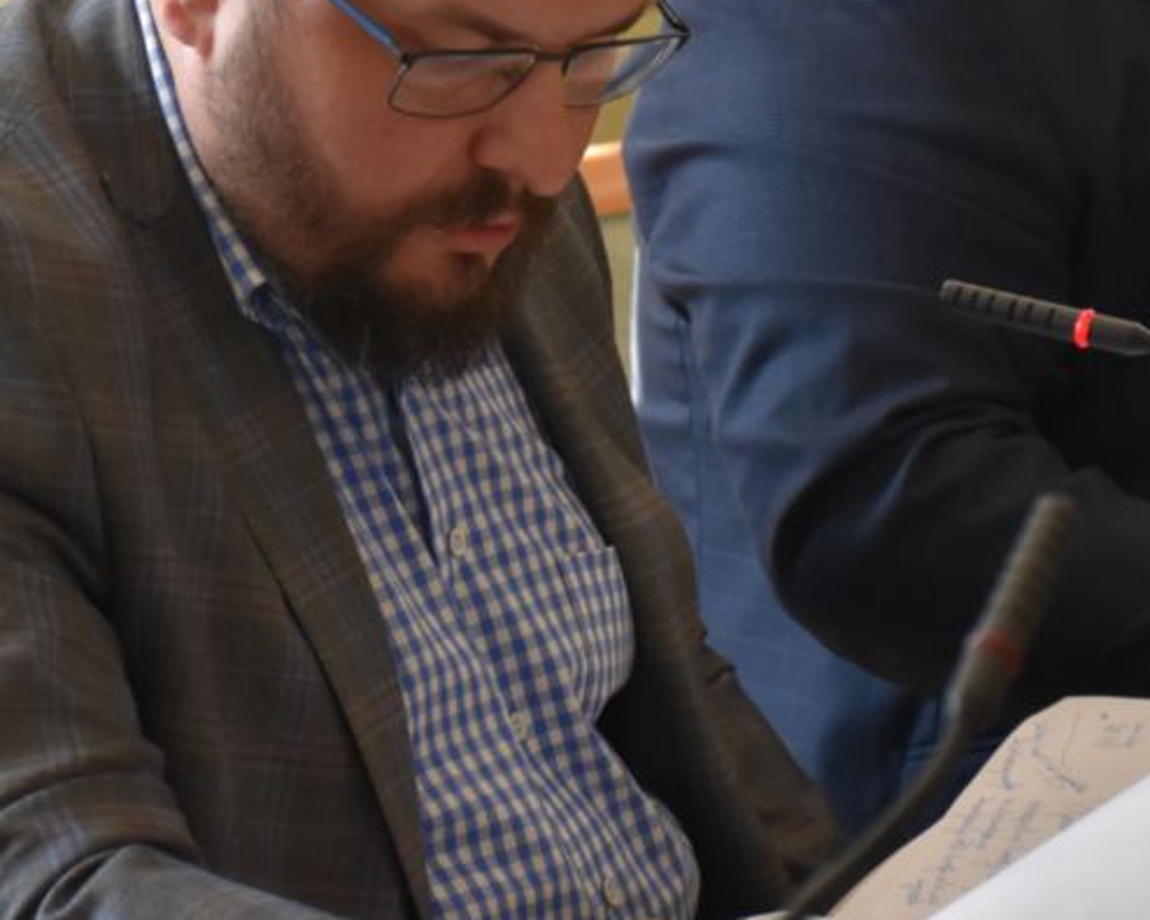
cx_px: 521
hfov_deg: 10.7
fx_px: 6159
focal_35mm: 181
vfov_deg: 8.5
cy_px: 318
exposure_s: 1/160
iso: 800
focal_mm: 62
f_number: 5
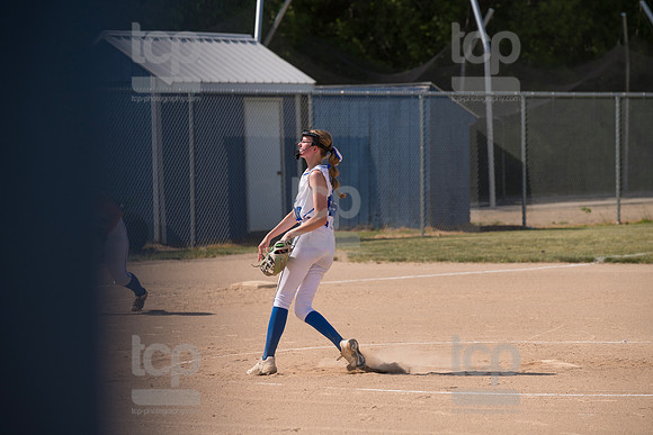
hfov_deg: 11.7
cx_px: 326
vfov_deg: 7.9
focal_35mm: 175
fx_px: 3175
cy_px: 218
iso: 200
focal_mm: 175
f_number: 5.6
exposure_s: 1/1600
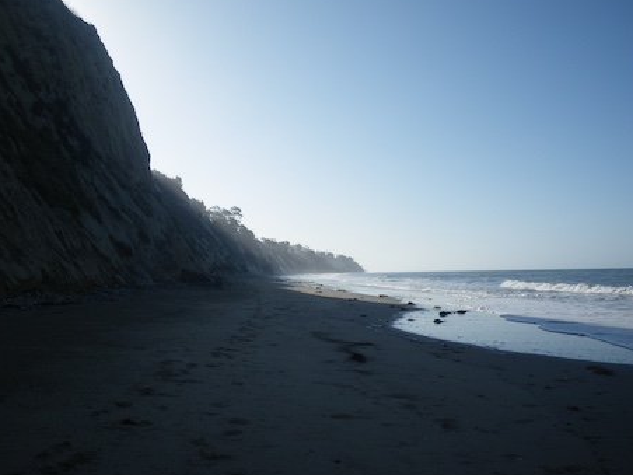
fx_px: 567
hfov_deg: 58.3
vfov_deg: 45.4
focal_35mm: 31
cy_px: 243
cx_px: 324
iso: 50
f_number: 4.2
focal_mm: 5
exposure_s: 1/500
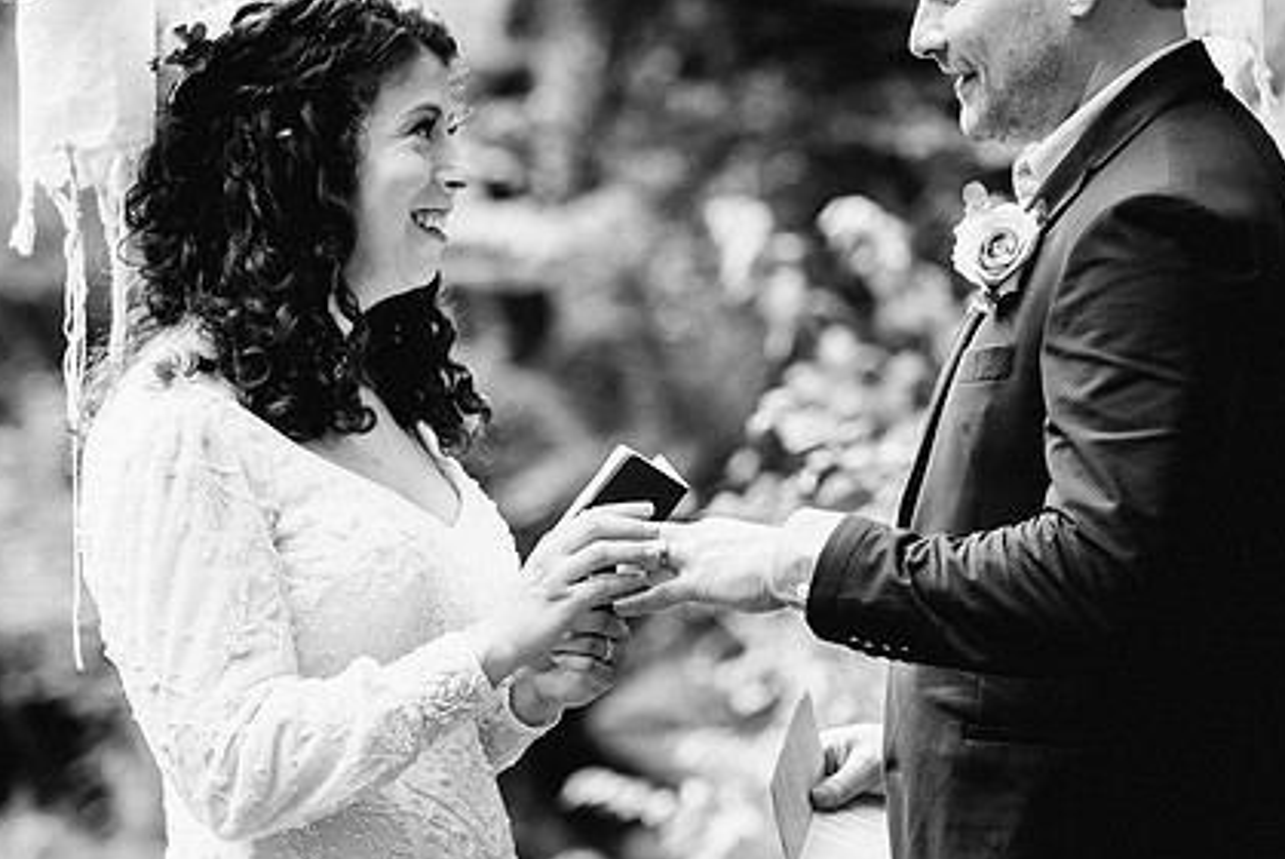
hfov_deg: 15.0
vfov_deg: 10.0
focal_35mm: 137
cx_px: 672
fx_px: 4893
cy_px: 385
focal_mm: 98
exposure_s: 1/400
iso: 500
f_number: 3.2
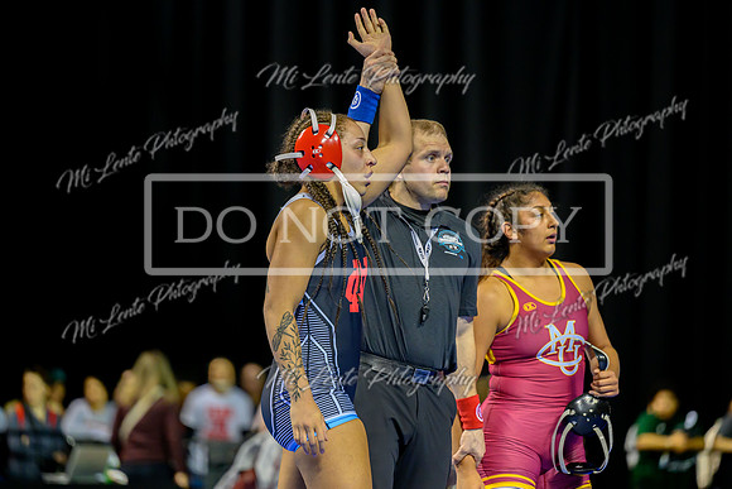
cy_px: 242
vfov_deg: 6.7
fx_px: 4148
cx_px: 370
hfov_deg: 10.1
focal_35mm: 204
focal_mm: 190
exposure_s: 1/800
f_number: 2.8
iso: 3200
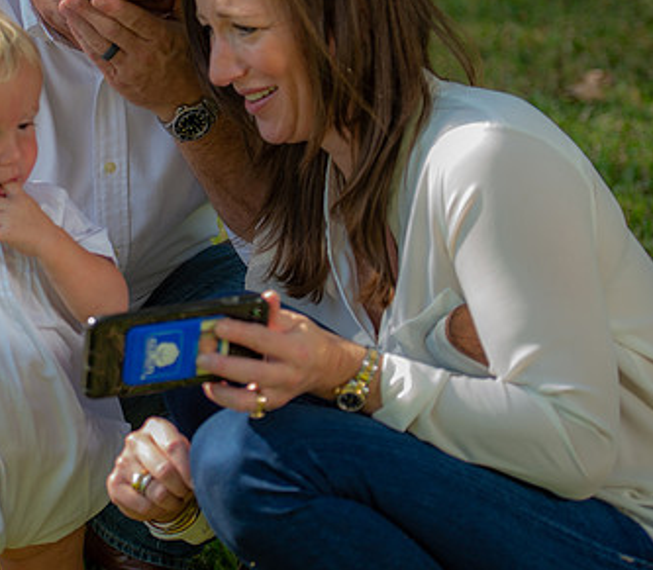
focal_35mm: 156
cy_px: 149
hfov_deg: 11.8
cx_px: 45
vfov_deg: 10.4
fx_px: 3126
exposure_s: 1/125
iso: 50
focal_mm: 85
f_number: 2.8
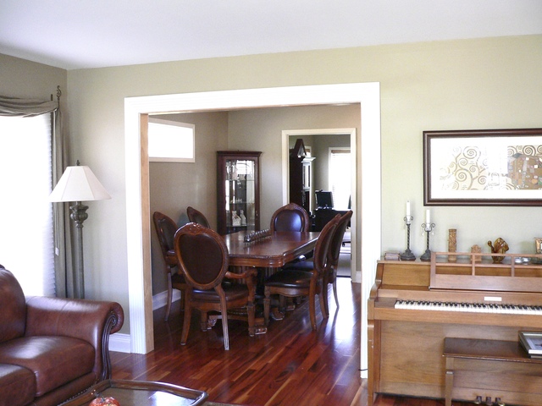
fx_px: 564
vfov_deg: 39.7
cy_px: 203
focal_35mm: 36
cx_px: 271
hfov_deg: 51.4
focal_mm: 6
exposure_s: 1/20
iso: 200
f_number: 2.8
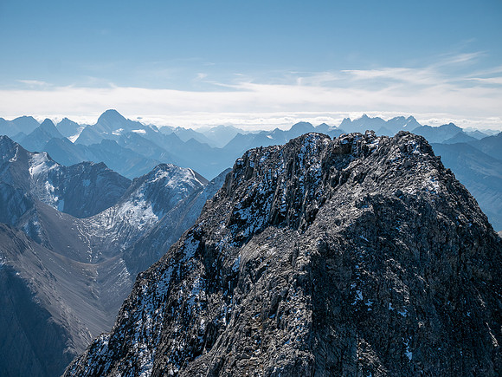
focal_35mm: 64
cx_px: 251
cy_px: 188
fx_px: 928
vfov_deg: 22.9
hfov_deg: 30.3
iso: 200
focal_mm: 32
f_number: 8
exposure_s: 1/800
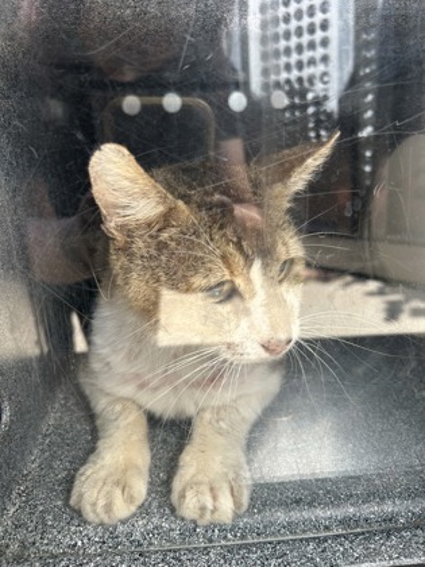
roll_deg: -0.6
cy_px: 284
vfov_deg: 67.3
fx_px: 426
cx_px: 212
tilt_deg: -17.8
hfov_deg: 53.1
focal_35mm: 26
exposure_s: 1/143
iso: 32
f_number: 1.5
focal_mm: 5.7
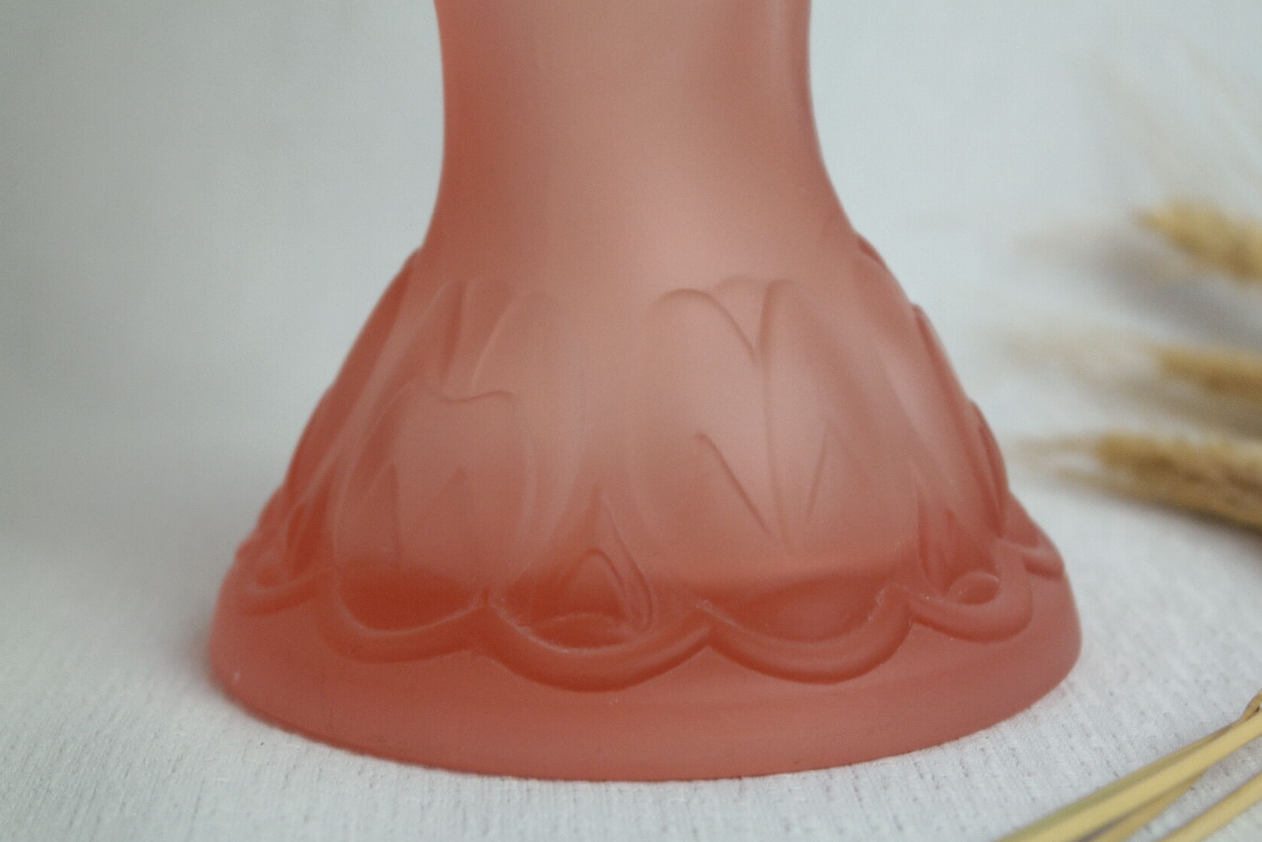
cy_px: 412
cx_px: 653
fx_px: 2804
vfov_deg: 17.1
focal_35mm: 80
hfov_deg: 25.4
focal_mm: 50
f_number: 5.6
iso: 400
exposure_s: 1/80
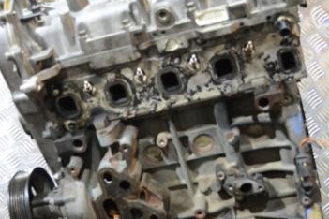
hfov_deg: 26.3
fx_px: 704
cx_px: 156
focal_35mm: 77
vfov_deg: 17.7
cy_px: 144
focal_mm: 30
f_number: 4.5
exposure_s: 1/25
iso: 3200
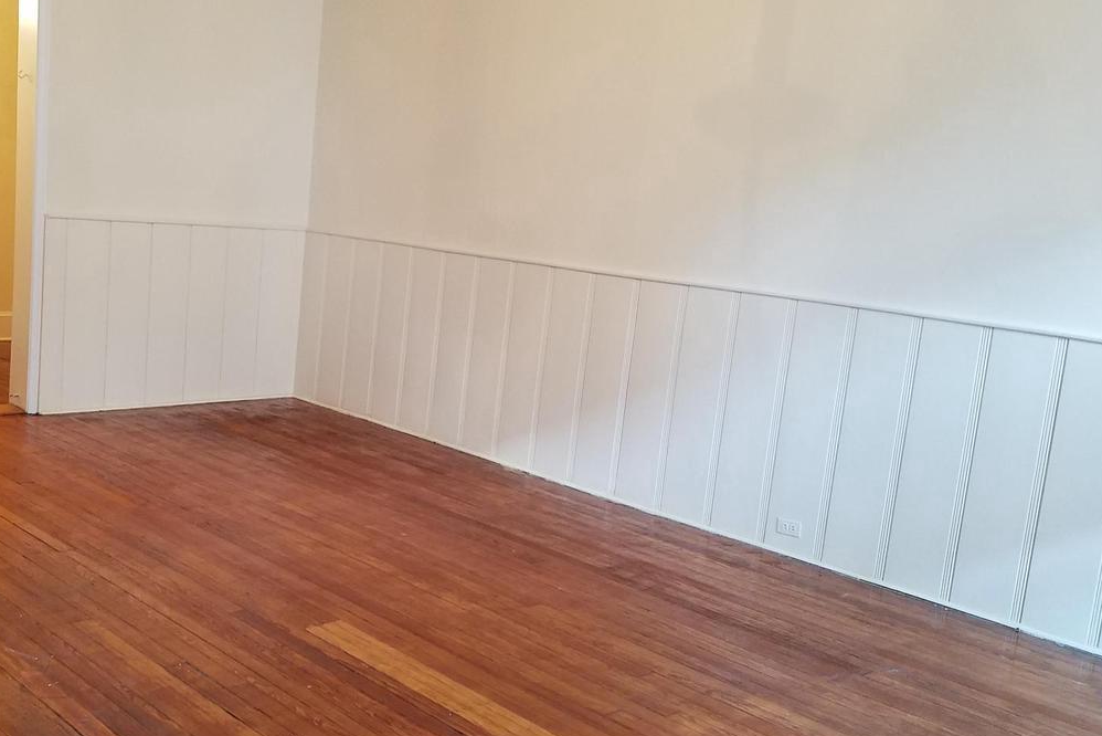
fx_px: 1194
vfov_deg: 34.2
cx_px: 377
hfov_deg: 48.8
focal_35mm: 39
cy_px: 349
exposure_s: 1/24
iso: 160
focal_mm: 4.2
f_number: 1.7
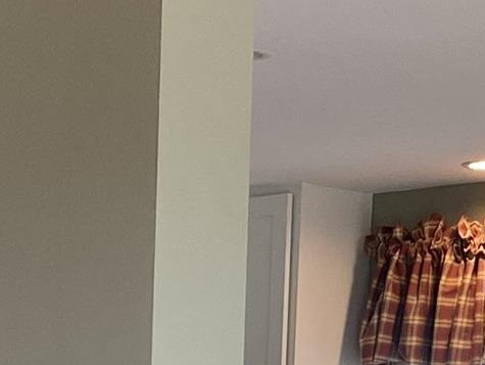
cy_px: 866
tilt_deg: -8.2
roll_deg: -2.4
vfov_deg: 8.2
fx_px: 2356
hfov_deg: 11.7
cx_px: 131
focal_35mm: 168
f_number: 1.8
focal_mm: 4.25
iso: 100
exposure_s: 1/120
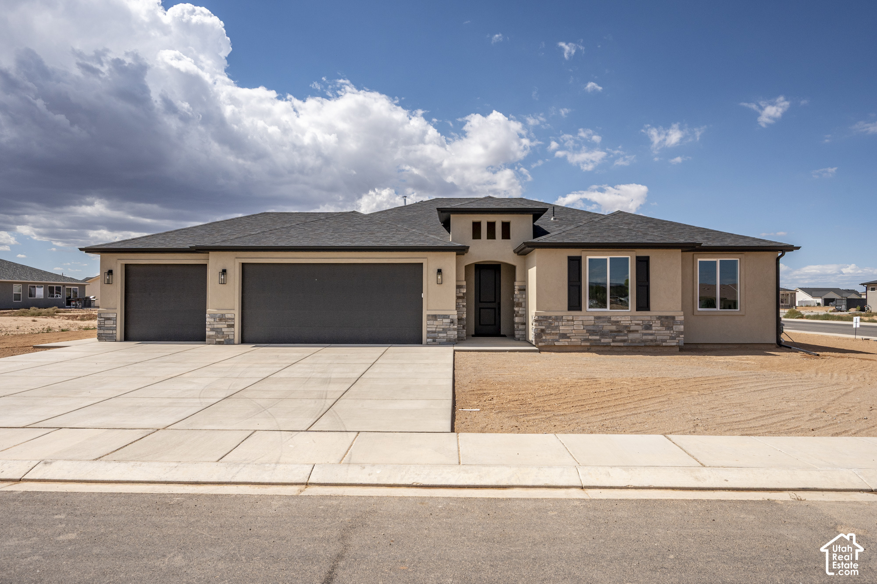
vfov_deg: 57.2
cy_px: 292
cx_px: 438
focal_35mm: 22
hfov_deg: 78.6
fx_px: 536
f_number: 9
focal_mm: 22
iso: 400
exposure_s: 1/2000
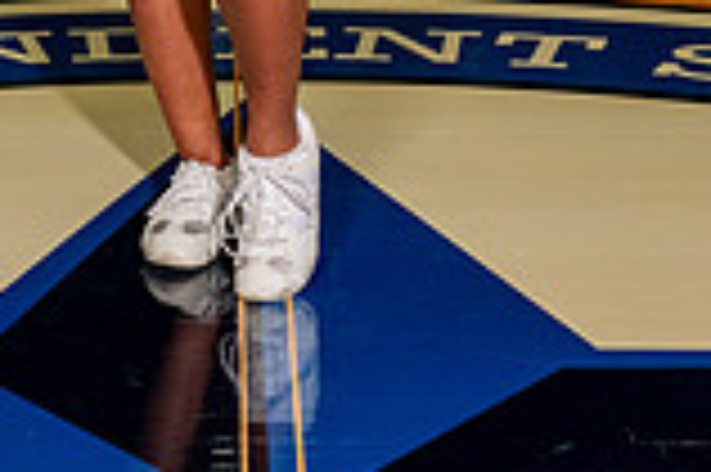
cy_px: -503
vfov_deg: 8.3
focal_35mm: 157
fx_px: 3097
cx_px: 234
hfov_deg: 13.1
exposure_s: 1/320
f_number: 7.1
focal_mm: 55
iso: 800
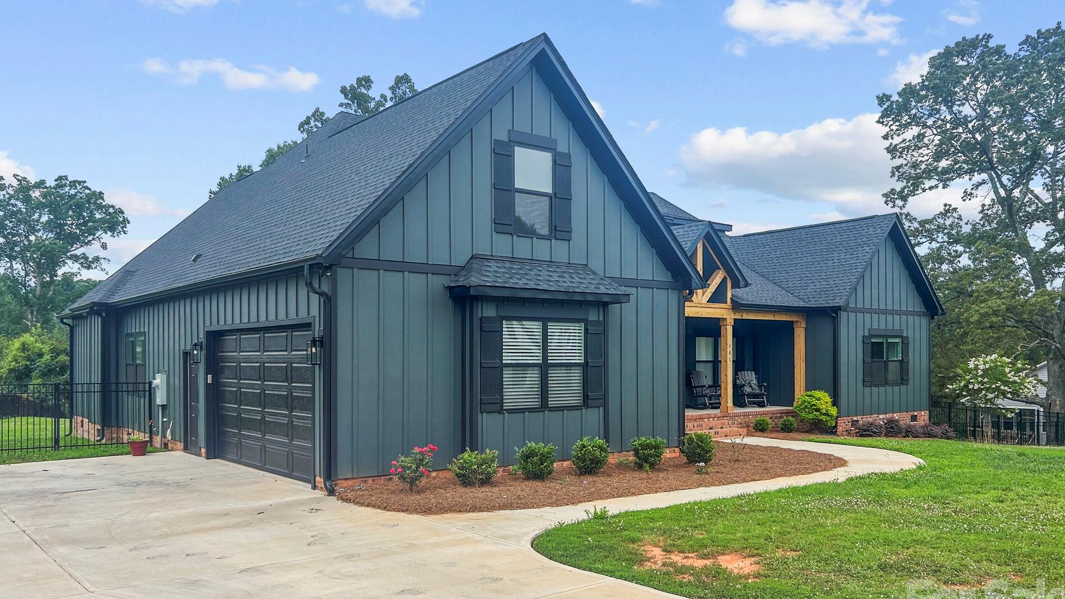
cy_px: 275
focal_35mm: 29
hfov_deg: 66.1
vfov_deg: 40.2
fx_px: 819
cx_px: 531
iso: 50
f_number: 1.5
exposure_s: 1/3700
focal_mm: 5.7
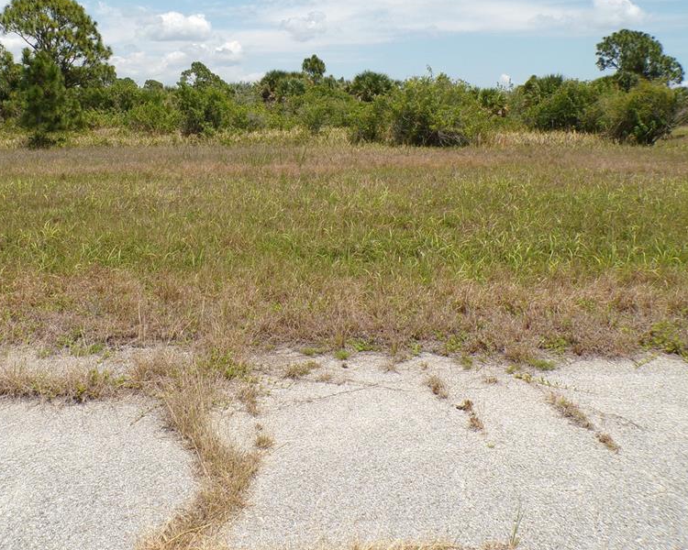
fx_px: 652
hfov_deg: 55.5
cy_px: 213
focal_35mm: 32
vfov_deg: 45.5
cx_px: 300
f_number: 4.4
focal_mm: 4.3
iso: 100
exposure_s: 1/850
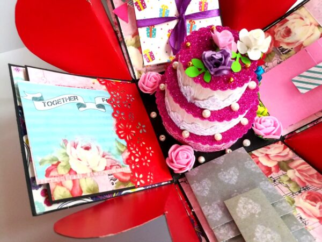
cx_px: 161
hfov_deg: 67.3
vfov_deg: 53.1
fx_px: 242
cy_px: 121
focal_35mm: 26
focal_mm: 3.83
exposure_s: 1/33.3
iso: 200
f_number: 2.2
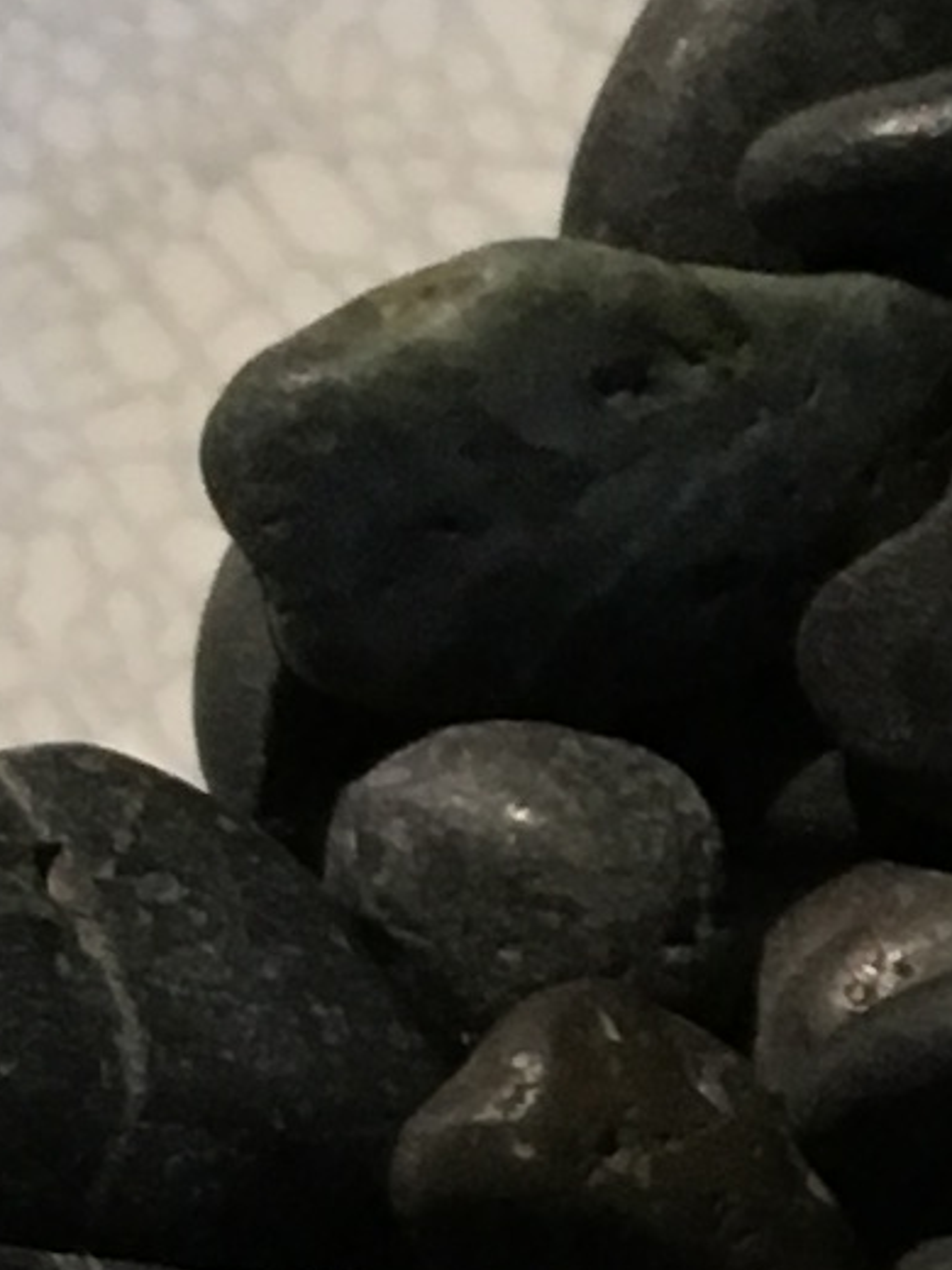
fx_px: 8251
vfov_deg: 8.8
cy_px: 1226
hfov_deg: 6.2
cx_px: 2541
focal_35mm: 225
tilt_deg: -47.9
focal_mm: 4.15
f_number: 2.2
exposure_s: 1/30
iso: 100
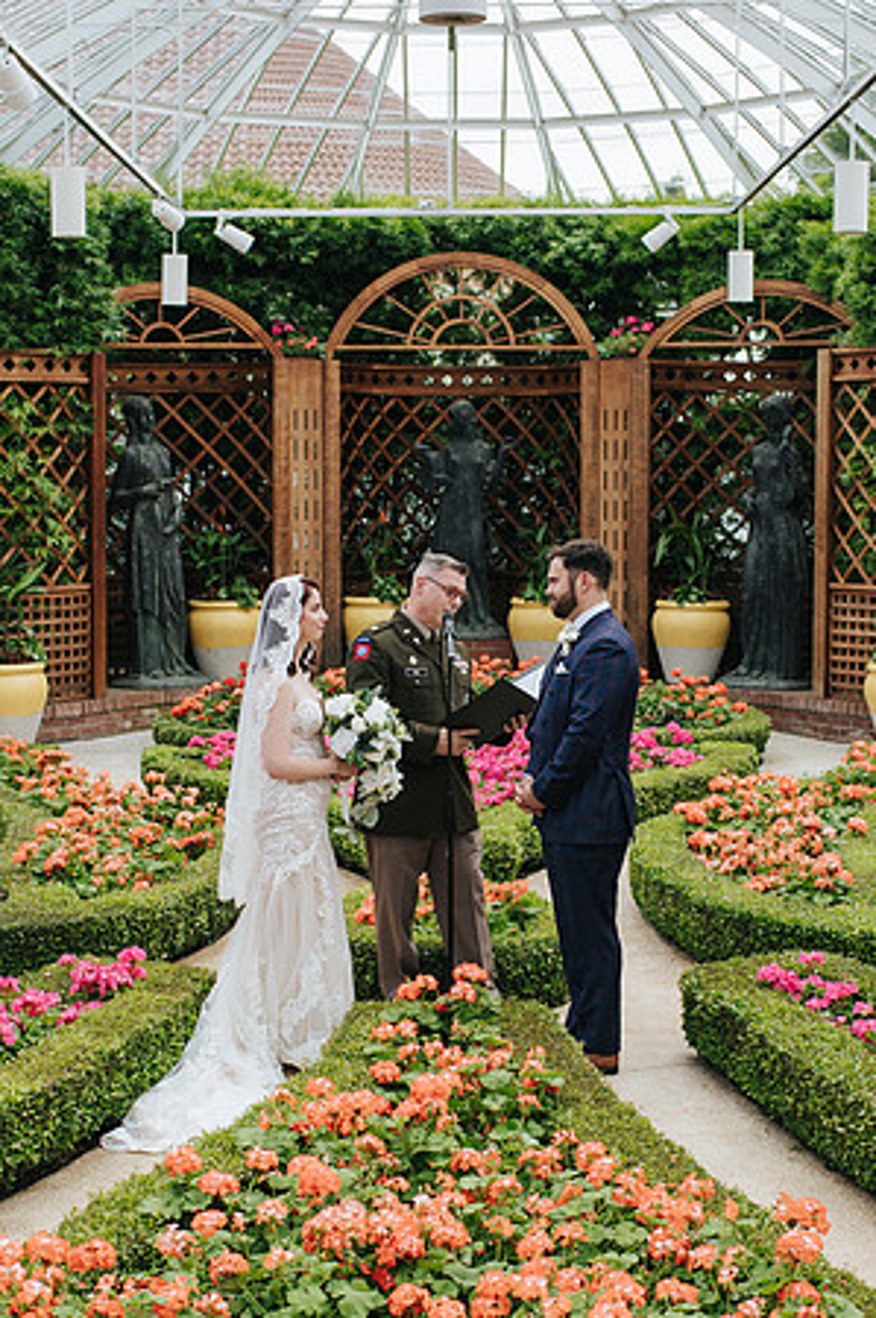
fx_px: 2405
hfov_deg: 20.6
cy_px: 805
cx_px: 389
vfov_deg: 30.6
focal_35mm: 66
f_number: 3.5
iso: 320
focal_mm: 35
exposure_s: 1/800
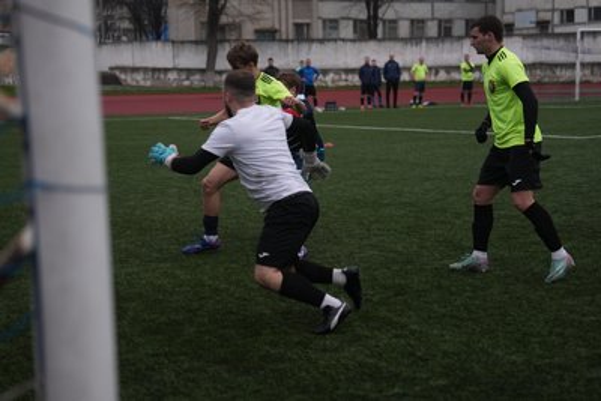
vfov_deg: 19.5
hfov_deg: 28.8
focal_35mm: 70
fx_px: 1169
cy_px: 200
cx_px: 300
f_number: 2.8
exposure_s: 1/400
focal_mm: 70
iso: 1000
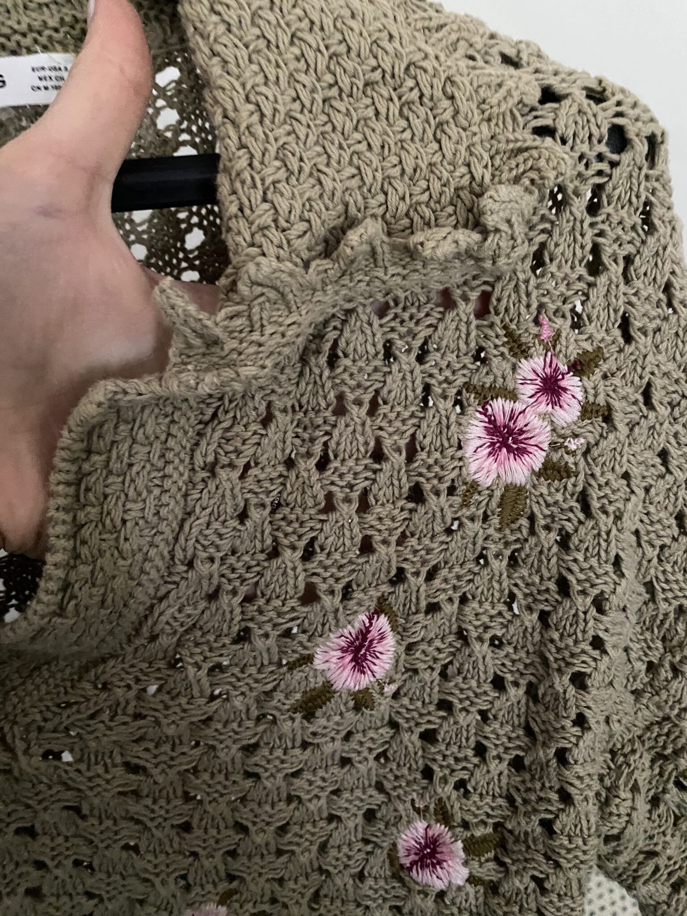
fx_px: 688
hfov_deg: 53.1
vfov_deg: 67.3
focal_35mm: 26
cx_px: 344
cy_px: 458
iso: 800
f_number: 1.8
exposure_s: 1/30
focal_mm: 4.25
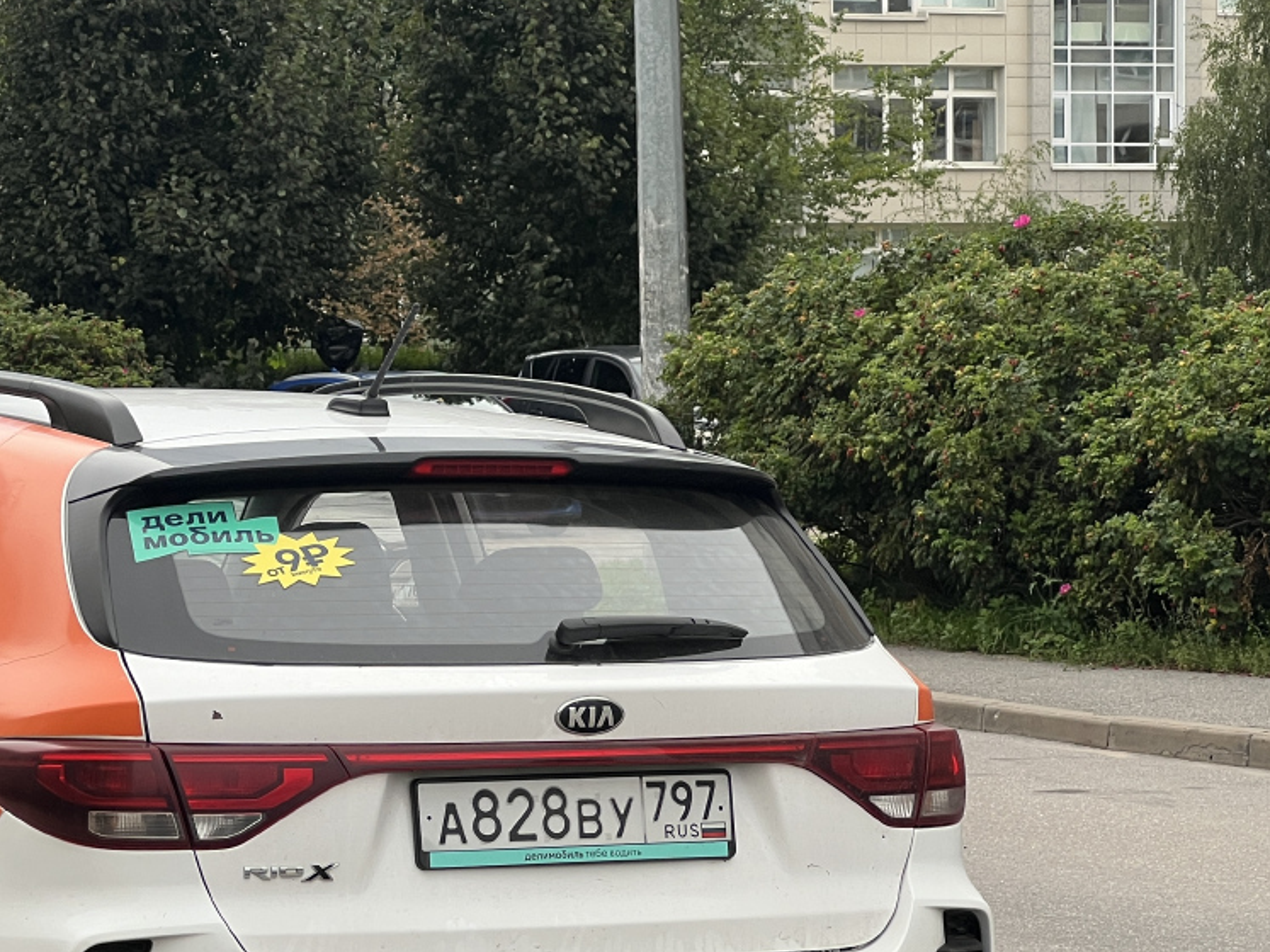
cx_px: 303
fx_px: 4915
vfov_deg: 11.1
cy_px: 599
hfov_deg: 14.7
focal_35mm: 134
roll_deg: +1.4
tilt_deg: -3.0
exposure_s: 1/138
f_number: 2.8
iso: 32
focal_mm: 9
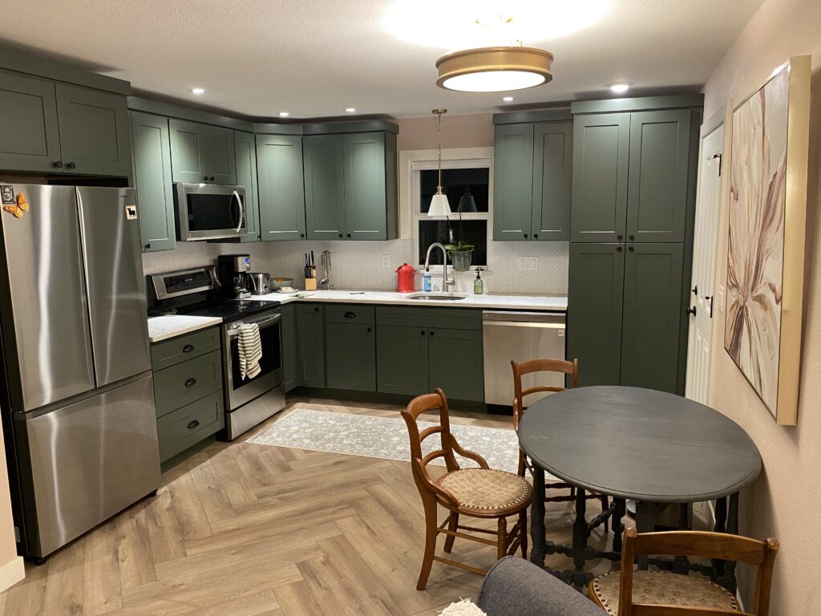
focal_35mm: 26
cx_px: 410
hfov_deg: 67.3
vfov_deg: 53.1
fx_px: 617
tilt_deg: -10.0
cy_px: 308
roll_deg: -0.1
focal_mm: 4.25
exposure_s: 1/60
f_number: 1.8
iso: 200
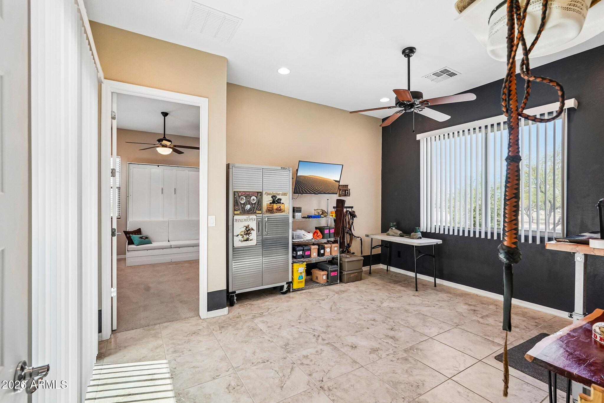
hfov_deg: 95.0
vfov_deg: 72.0
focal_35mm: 16
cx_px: 302
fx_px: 277
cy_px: 202
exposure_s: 1/25
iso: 400
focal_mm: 16.5
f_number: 8
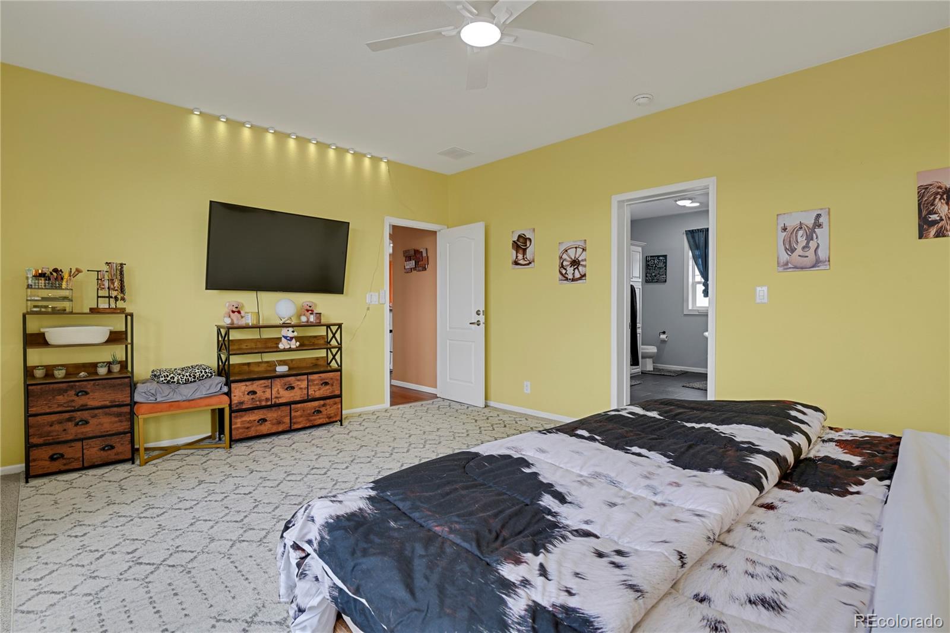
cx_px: 475
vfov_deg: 70.4
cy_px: 316
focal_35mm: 17
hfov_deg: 93.3
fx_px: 448
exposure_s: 1/20
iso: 3200
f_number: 8
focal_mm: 17
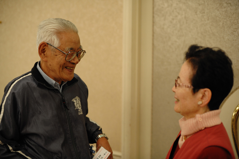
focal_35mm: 50
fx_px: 332
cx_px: 120
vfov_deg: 27.0
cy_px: 80
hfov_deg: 39.6
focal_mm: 50
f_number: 2.8
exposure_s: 1/100
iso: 1100
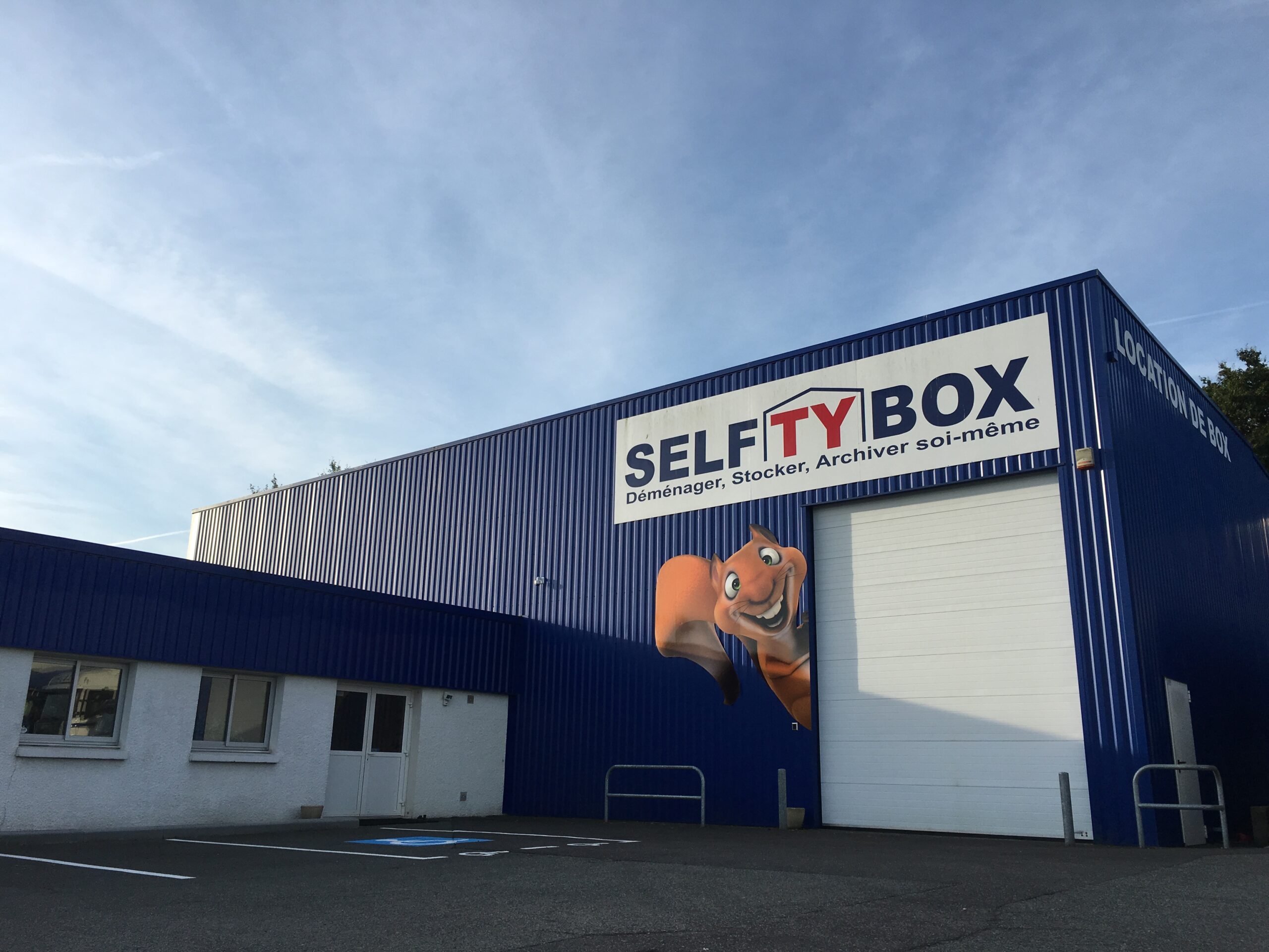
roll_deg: -1.7
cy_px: 476
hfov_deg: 61.7
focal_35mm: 29
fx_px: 1063
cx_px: 634
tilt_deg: +15.2
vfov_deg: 48.2
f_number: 2.2
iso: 25
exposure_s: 1/1261
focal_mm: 4.15
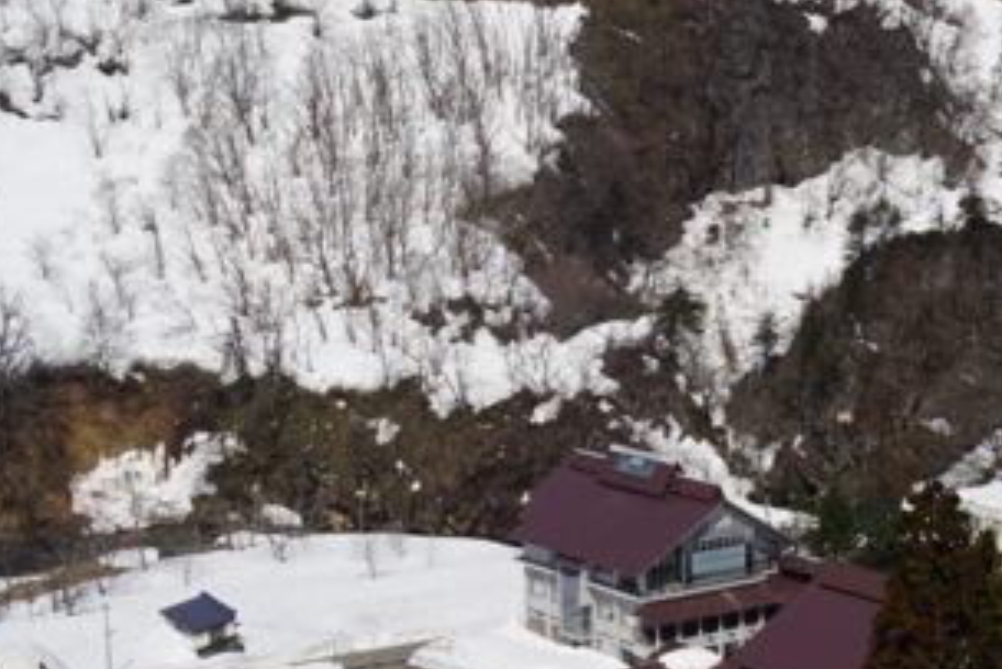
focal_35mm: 71
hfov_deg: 27.0
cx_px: 982
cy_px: 374
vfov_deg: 19.2
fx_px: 1977
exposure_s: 1/250
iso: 100
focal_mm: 18
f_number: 13
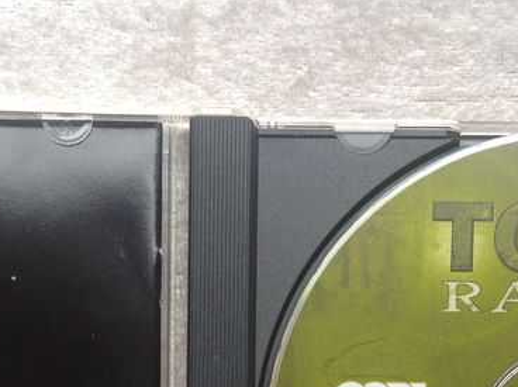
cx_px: 231
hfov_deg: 20.7
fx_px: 1420
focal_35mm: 95
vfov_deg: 14.9
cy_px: 499
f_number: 2.4
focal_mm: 4.28
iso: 64
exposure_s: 1/15
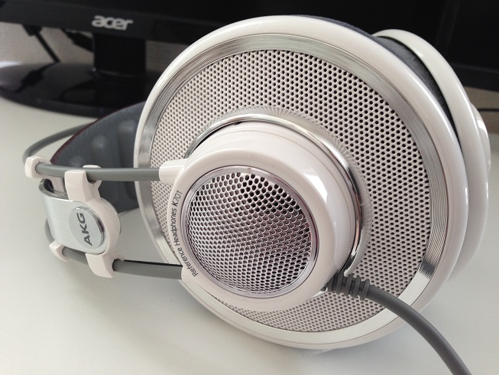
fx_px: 476
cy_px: 188
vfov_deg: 43.0
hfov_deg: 55.3
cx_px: 250
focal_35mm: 33
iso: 50
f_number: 2.4
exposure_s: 1/30
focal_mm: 4.12
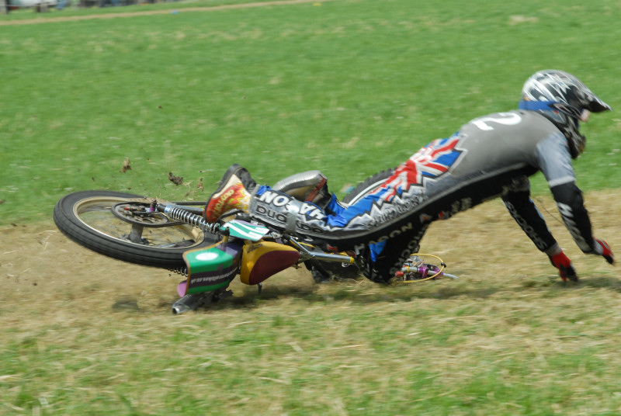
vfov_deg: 6.1
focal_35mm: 225
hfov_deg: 9.1
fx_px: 3887
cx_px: 310
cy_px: 208
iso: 400
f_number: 10
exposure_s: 1/320
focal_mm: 150
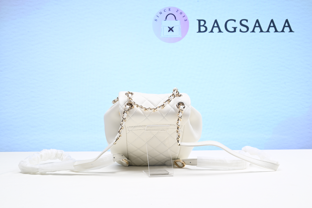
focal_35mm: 39
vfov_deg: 34.2
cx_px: 156
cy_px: 104
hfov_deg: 49.5
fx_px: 338
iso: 100
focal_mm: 39
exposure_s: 1/2
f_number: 16
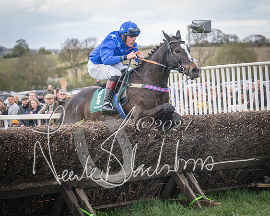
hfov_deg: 15.3
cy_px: 123
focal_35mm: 126
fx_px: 1003
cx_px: 169
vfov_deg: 12.3
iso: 400
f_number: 2.8
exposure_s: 1/1250
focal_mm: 70
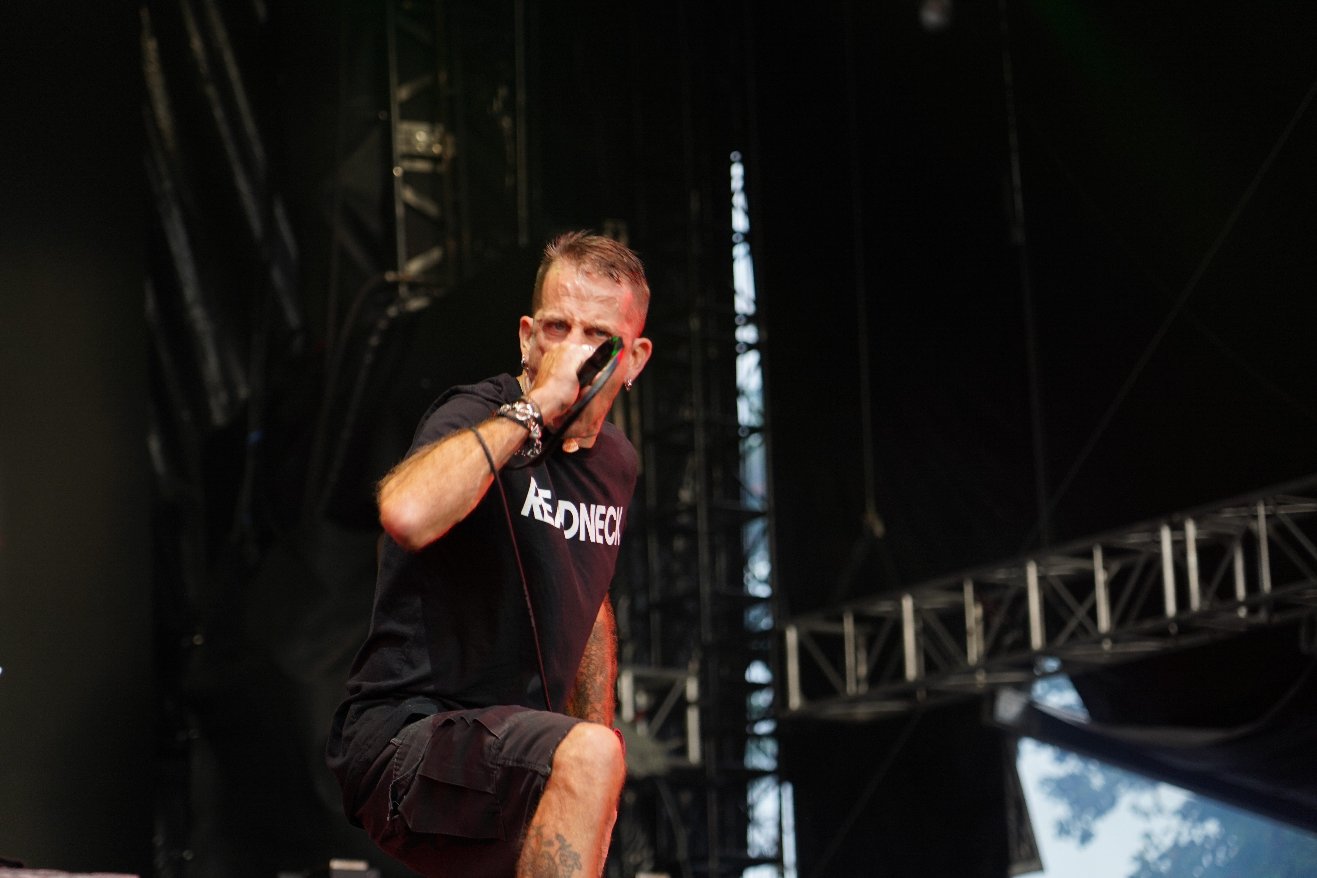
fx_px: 3841
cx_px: 658
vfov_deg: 13.0
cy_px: 439
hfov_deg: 19.5
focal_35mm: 105
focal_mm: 105
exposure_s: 1/125
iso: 400
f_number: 4
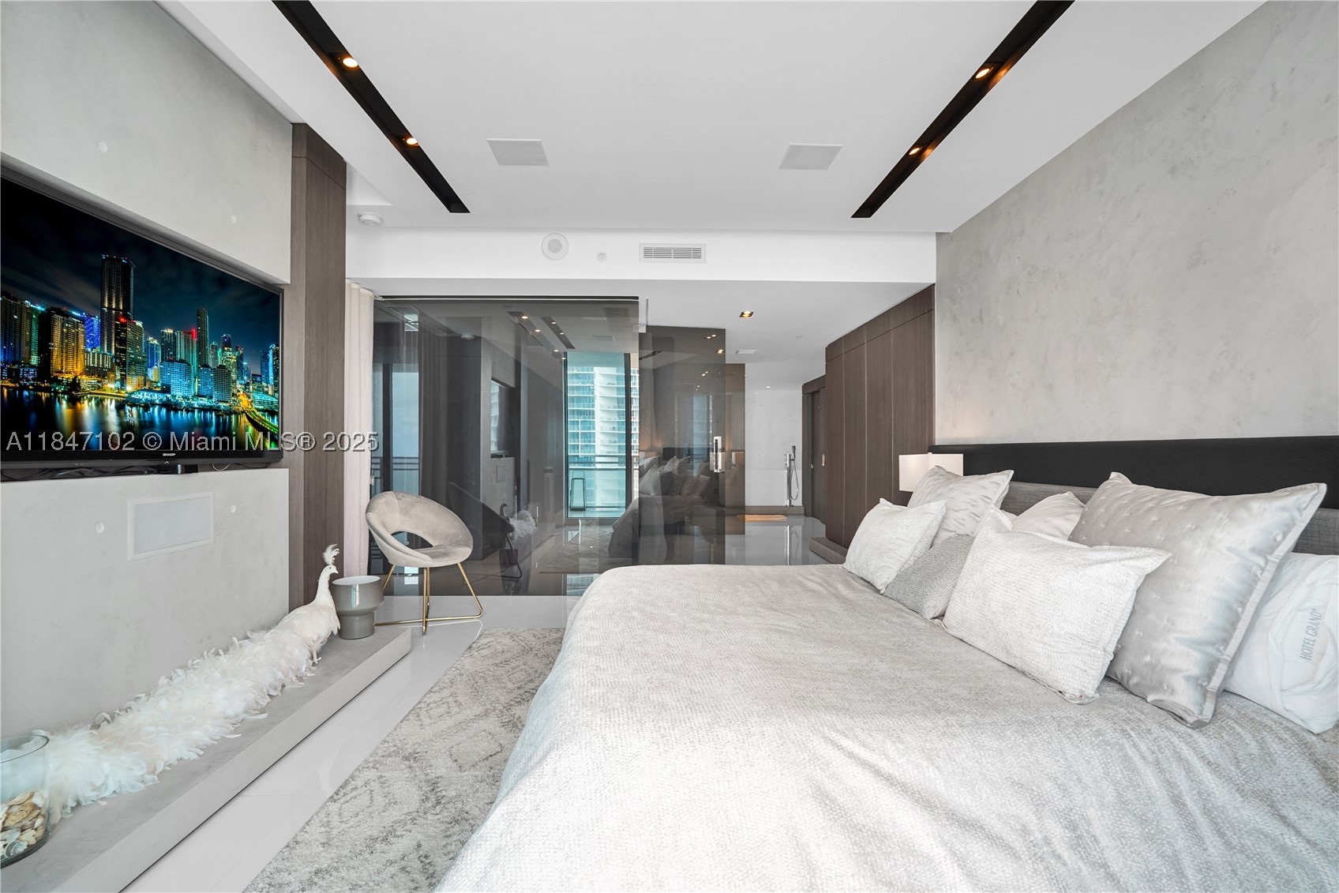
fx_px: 595
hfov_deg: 96.7
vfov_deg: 73.8
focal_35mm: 16
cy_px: 446
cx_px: 670
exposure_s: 1/30
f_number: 7.1
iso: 200
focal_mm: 16
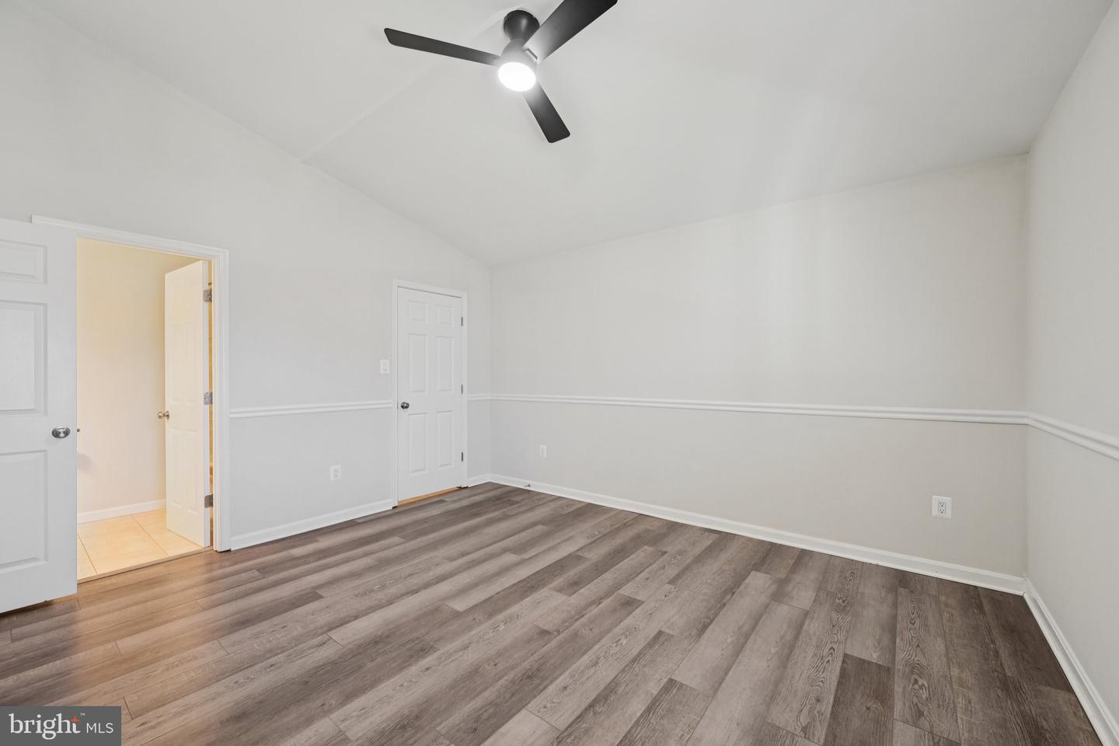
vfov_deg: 81.2
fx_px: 435
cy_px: 373
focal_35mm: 14
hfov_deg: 104.3
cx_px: 560
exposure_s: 1/8
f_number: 8
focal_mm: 14
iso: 400
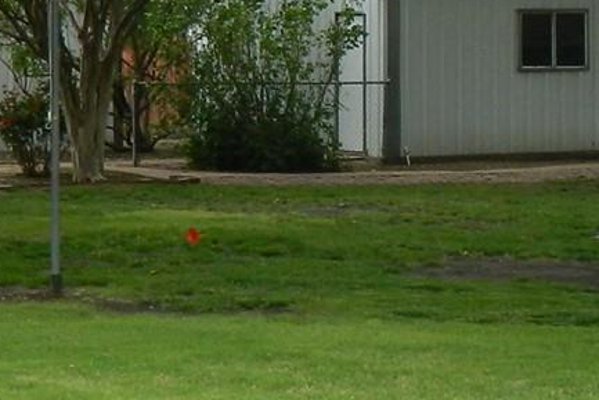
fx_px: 2863
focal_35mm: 172
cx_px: 665
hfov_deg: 11.8
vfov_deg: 8.0
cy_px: 1
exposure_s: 1/200
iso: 80
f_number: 3.3
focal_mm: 6.2
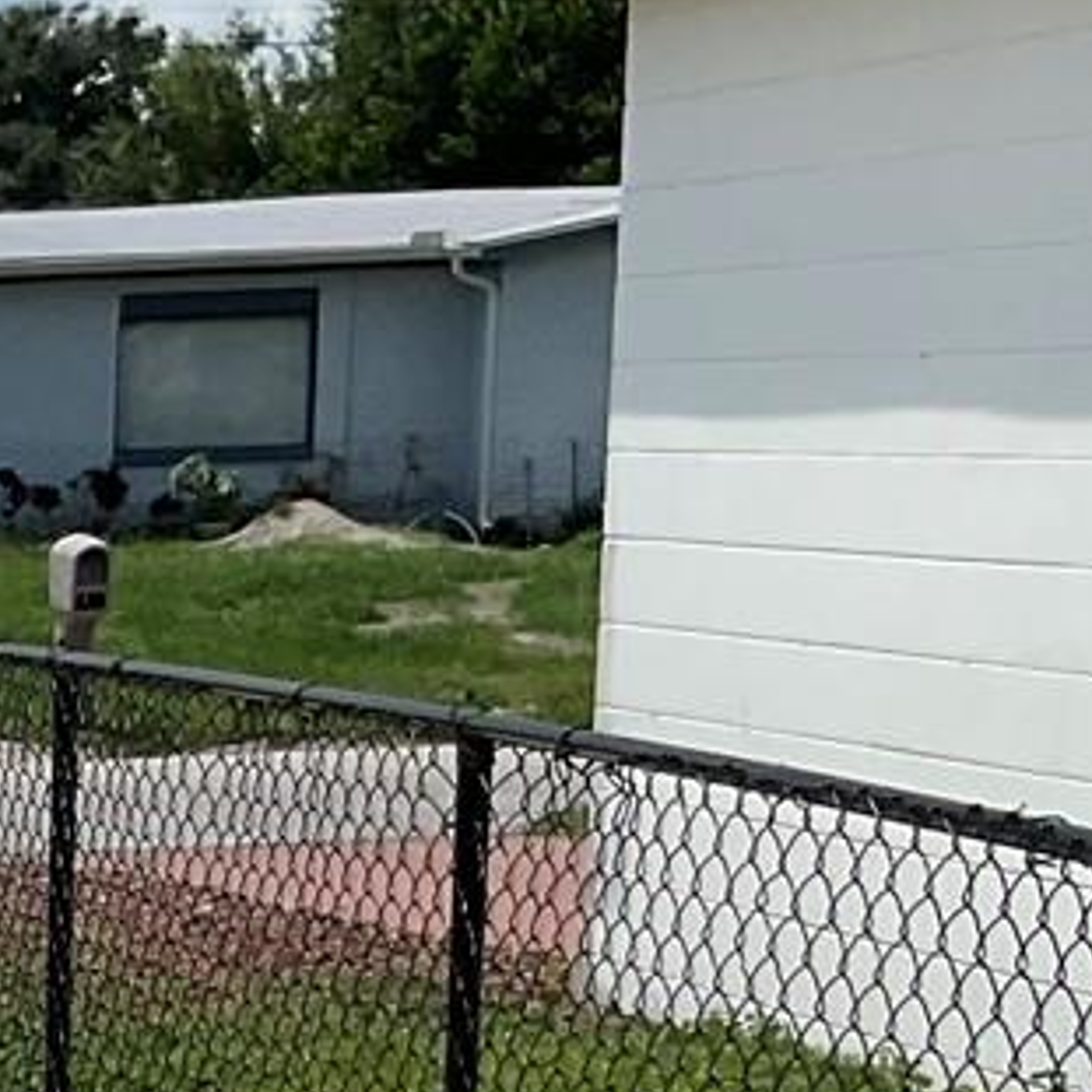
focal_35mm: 132
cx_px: -1271
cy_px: 1397
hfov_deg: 11.5
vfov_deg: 12.8
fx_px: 4711
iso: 16
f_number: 1.8
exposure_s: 1/4785
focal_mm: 3
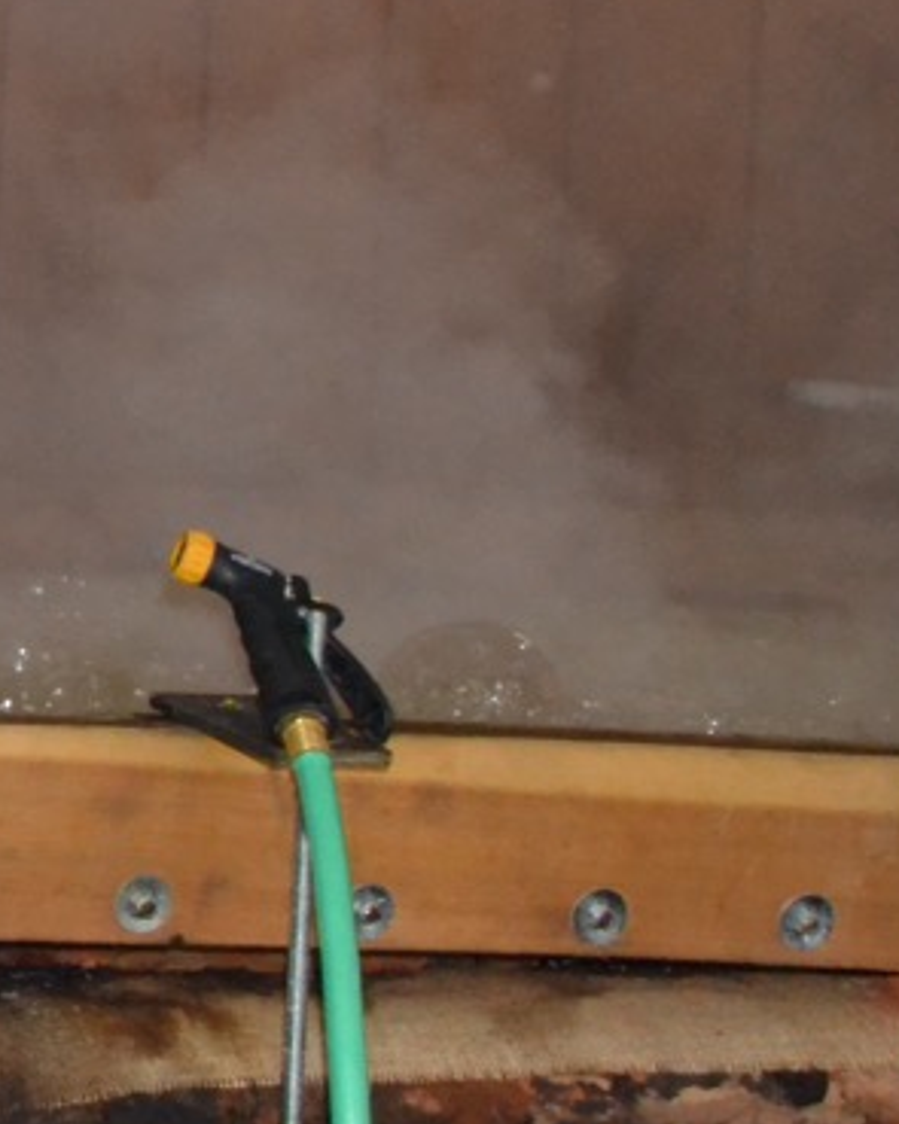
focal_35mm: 115
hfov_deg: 12.2
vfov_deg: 16.4
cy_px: -43
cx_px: -792
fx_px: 3811
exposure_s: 1/60
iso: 3200
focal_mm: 25
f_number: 22
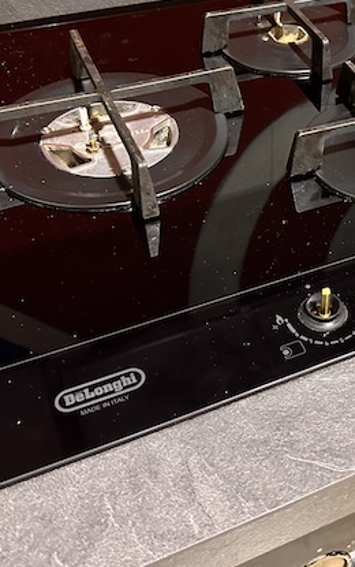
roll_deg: -5.0
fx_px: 757
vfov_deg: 40.5
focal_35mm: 49
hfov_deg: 25.4
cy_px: 191
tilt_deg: -38.4
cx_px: 335
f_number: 1.78
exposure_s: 1/33
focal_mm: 6.86
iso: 800
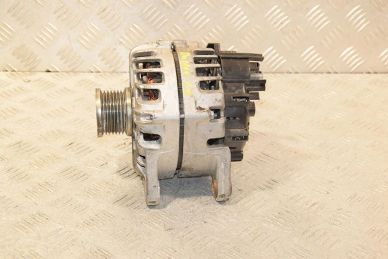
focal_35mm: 64
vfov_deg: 21.2
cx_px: 195
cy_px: 128
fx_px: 690
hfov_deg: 31.4
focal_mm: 42
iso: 1600
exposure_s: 1/200
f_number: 8
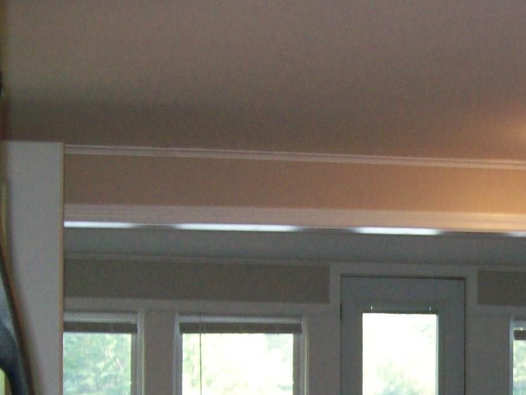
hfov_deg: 22.5
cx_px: 473
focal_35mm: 85
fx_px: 1292
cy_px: 425
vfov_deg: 16.9
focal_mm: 6
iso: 200
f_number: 2.7
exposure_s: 1/64
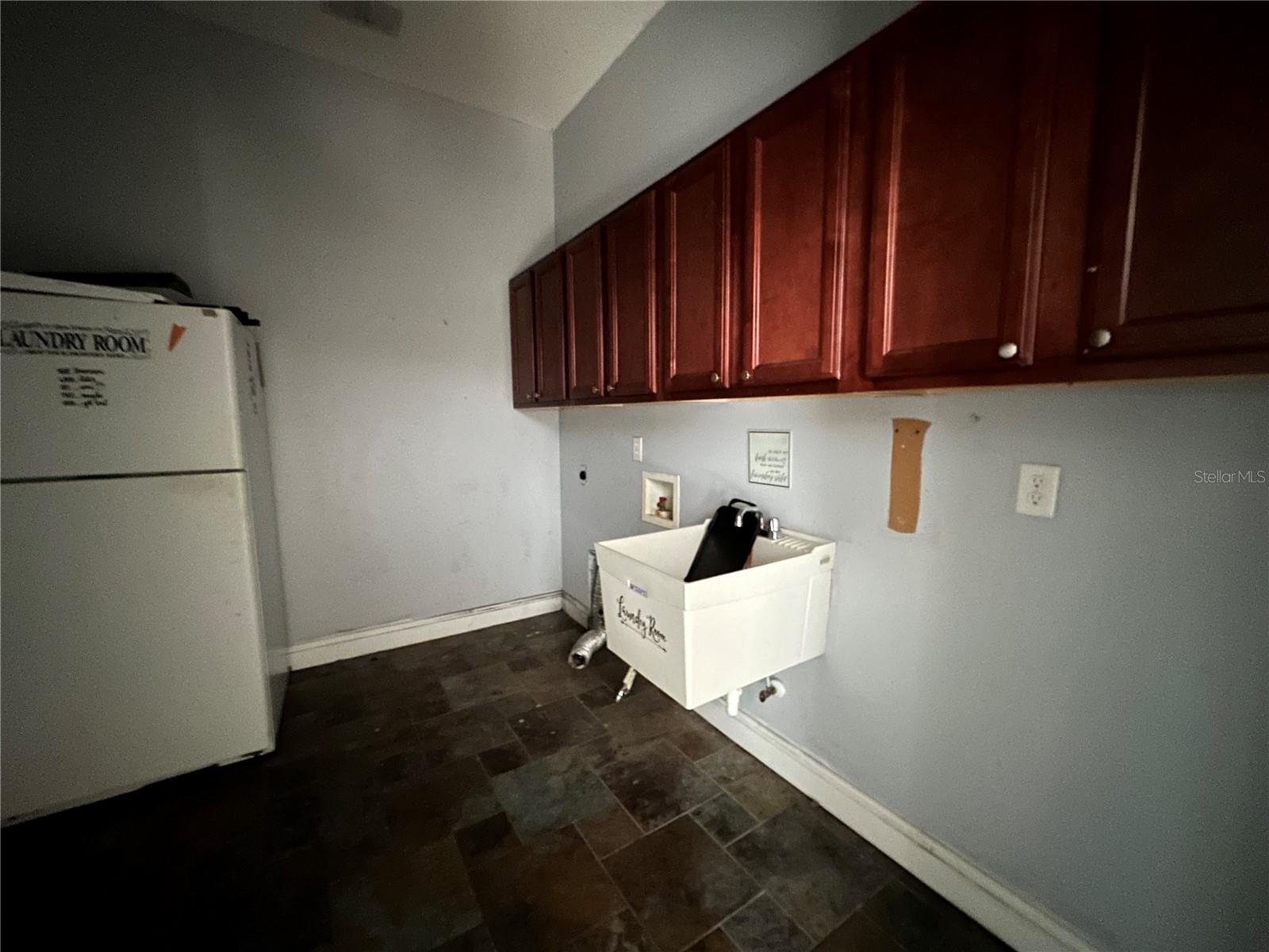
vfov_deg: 85.7
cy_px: 476
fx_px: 513
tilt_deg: -7.1
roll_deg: -0.1
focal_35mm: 14
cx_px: 634
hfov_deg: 102.1
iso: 1250
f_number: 2.2
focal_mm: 2.22
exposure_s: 1/8
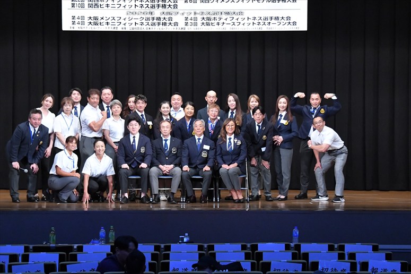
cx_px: 206
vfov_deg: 13.0
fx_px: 1198
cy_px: 137
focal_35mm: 105
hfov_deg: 19.5
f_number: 5.6
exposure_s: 1/400
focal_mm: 70
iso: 8000
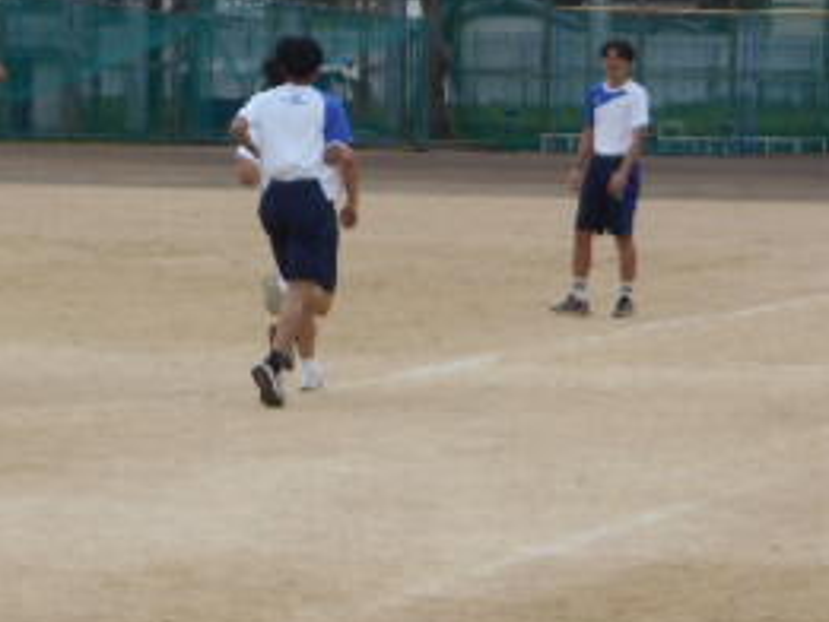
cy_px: 159
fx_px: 7643
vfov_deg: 4.7
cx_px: 353
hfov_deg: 6.2
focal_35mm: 319
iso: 80
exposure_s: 1/320
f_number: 6.5
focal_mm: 23
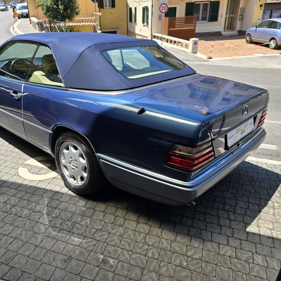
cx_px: 107
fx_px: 257
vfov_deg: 57.3
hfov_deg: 56.7
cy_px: 138
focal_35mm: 28
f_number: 1.7
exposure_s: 1/309
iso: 12
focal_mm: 6.3
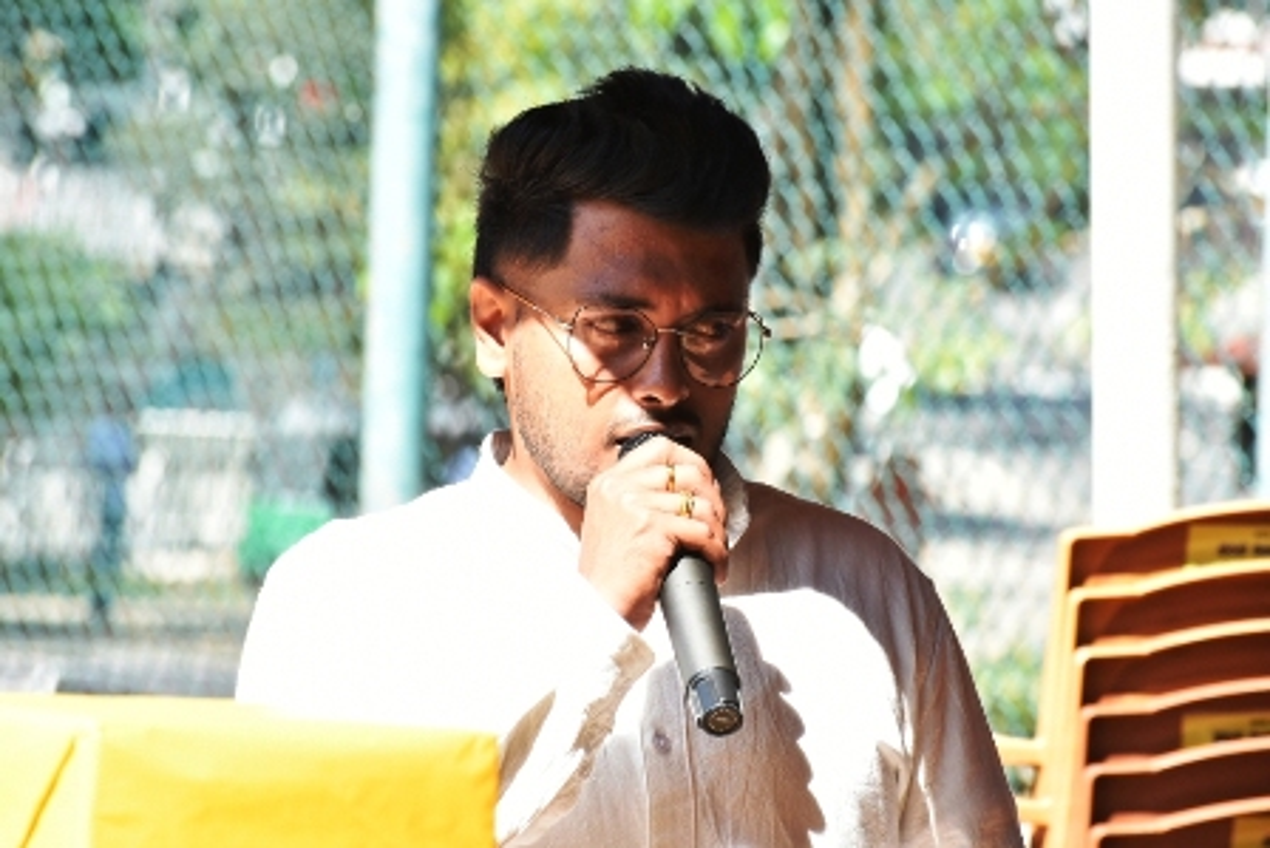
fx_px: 11115
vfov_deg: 4.4
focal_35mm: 315
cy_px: 424
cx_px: 635
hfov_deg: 6.5
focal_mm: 210
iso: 400
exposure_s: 1/125
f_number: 10
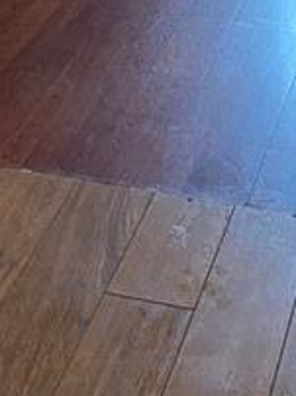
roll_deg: -1.9
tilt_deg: -11.1
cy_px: -284
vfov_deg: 16.9
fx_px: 1131
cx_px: 235
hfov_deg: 14.8
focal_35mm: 99
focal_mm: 4.25
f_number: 1.8
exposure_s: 1/60
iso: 320
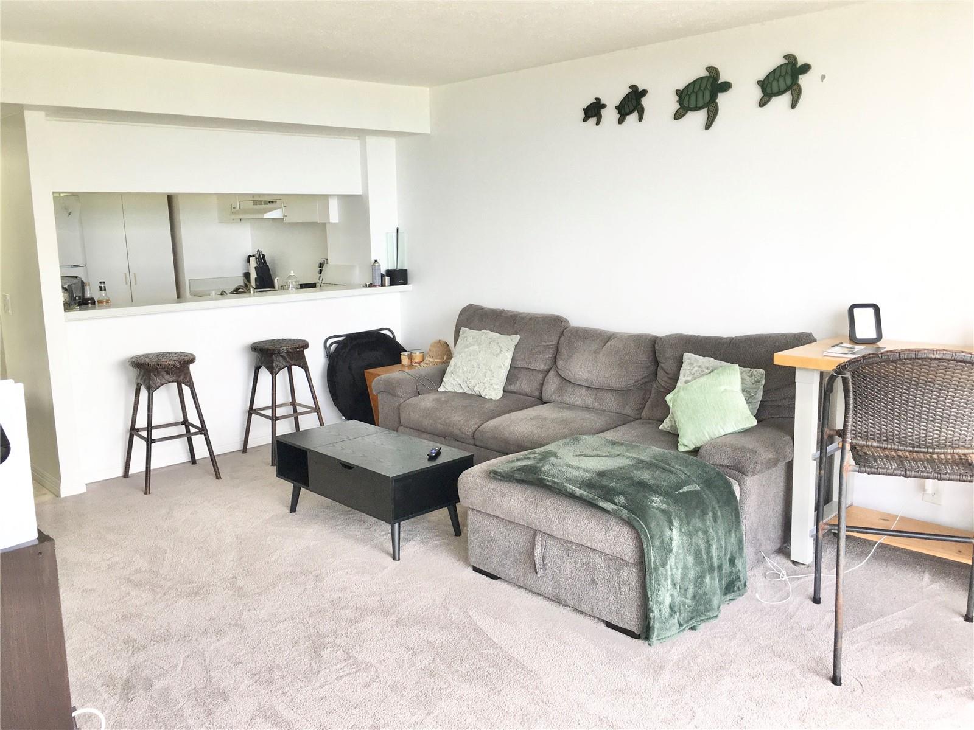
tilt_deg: -8.3
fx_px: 816
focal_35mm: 29
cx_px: 487
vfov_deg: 48.2
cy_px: 365
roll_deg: +1.8
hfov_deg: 61.7
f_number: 2.2
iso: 40
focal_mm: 4.15
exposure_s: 1/120
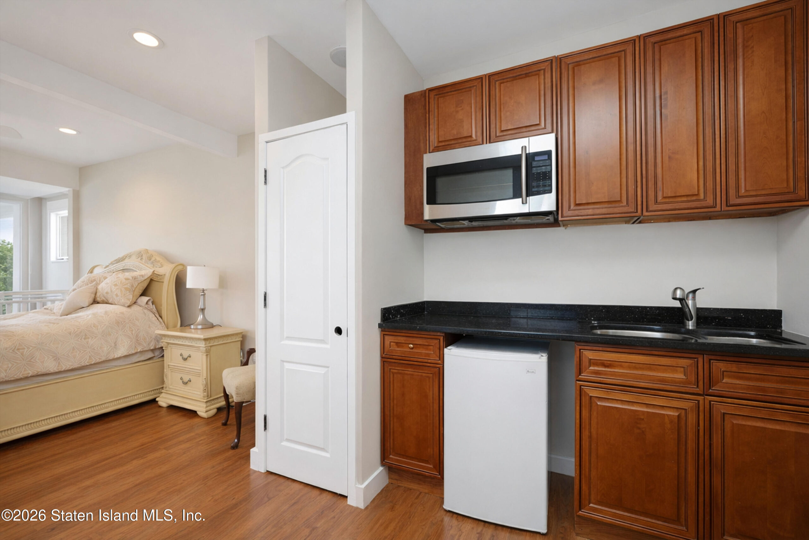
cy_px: 270
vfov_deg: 73.8
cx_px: 404
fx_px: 360
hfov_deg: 96.7
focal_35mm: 16
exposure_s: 1/20
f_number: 4
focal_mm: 16
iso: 64
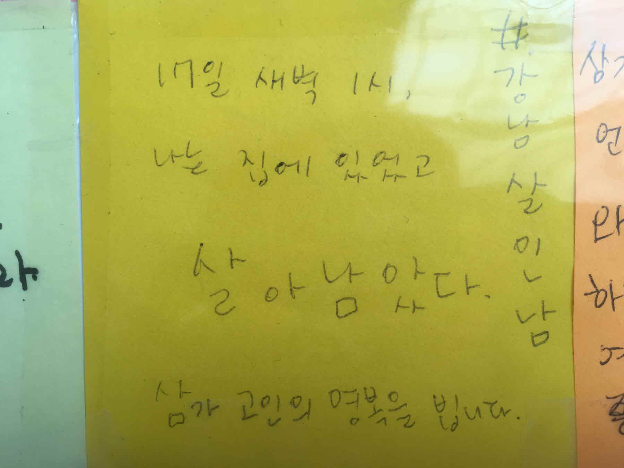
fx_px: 523
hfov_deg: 61.7
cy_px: 234
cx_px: 312
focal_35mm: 29
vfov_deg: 48.2
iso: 40
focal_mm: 4.15
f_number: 2.2
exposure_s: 1/120
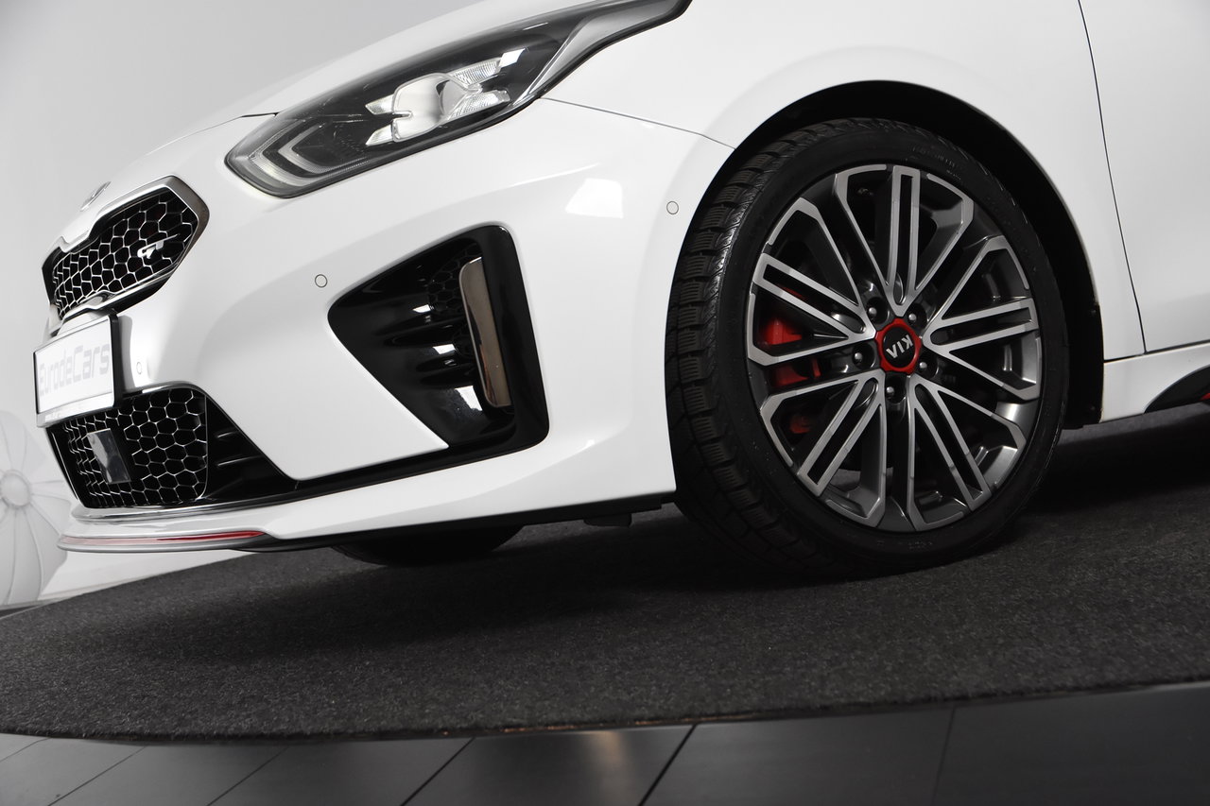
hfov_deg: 38.9
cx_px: 605
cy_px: 403
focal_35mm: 51
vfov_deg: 26.5
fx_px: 1714
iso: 1600
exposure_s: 1/125
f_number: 5.6
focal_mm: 34
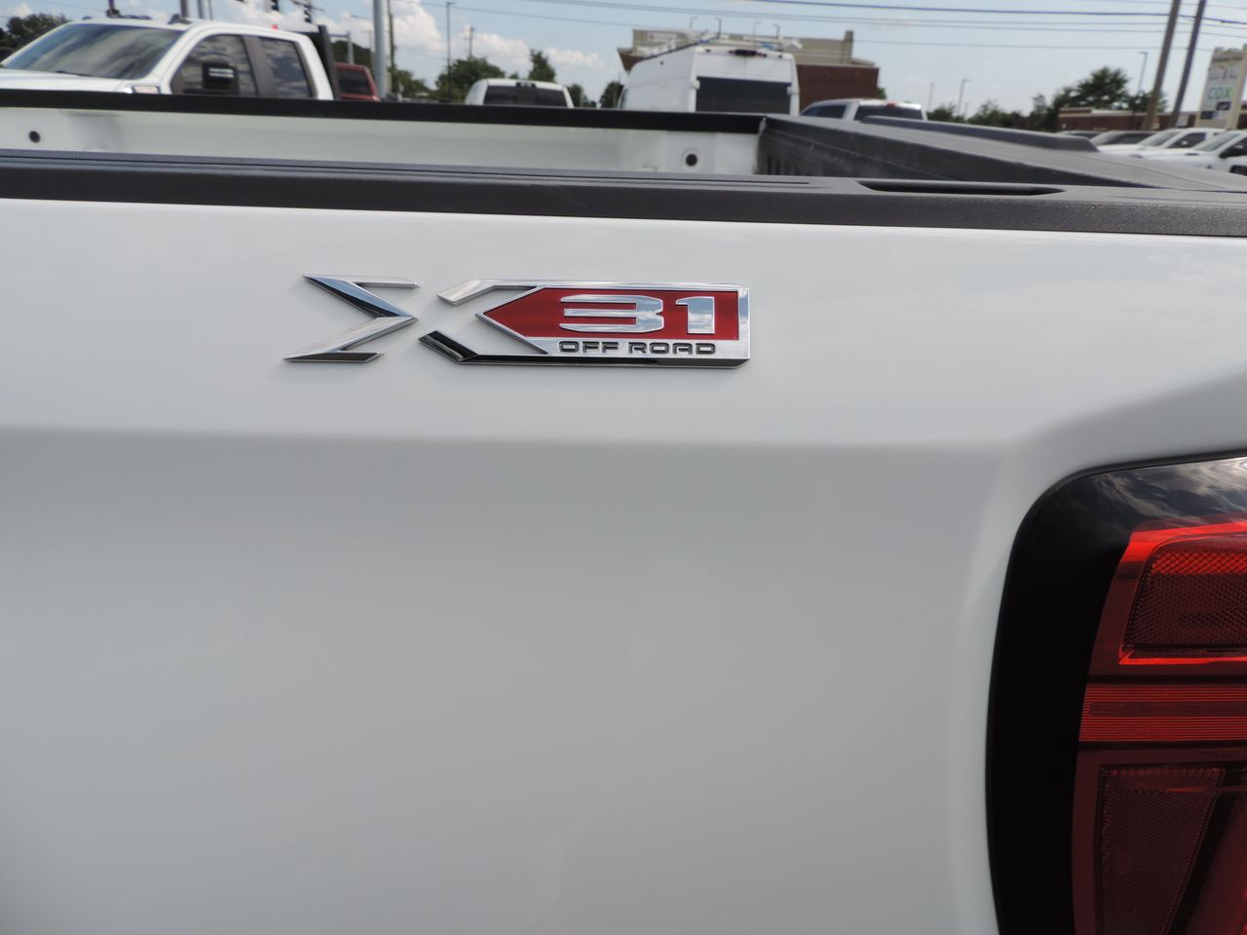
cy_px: 468
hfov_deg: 71.6
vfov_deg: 56.8
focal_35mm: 24
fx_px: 865
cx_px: 624
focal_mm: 4.3
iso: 80
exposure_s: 1/1250
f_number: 3
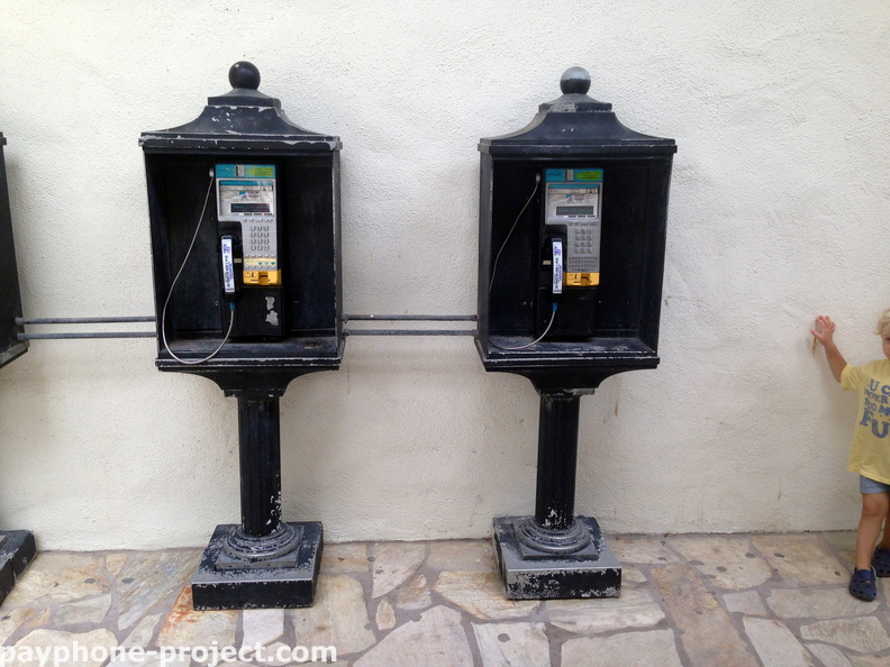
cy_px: 334
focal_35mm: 33
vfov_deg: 42.9
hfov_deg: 55.4
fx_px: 848
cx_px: 445
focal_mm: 4.12
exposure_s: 1/120
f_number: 2.4
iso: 64
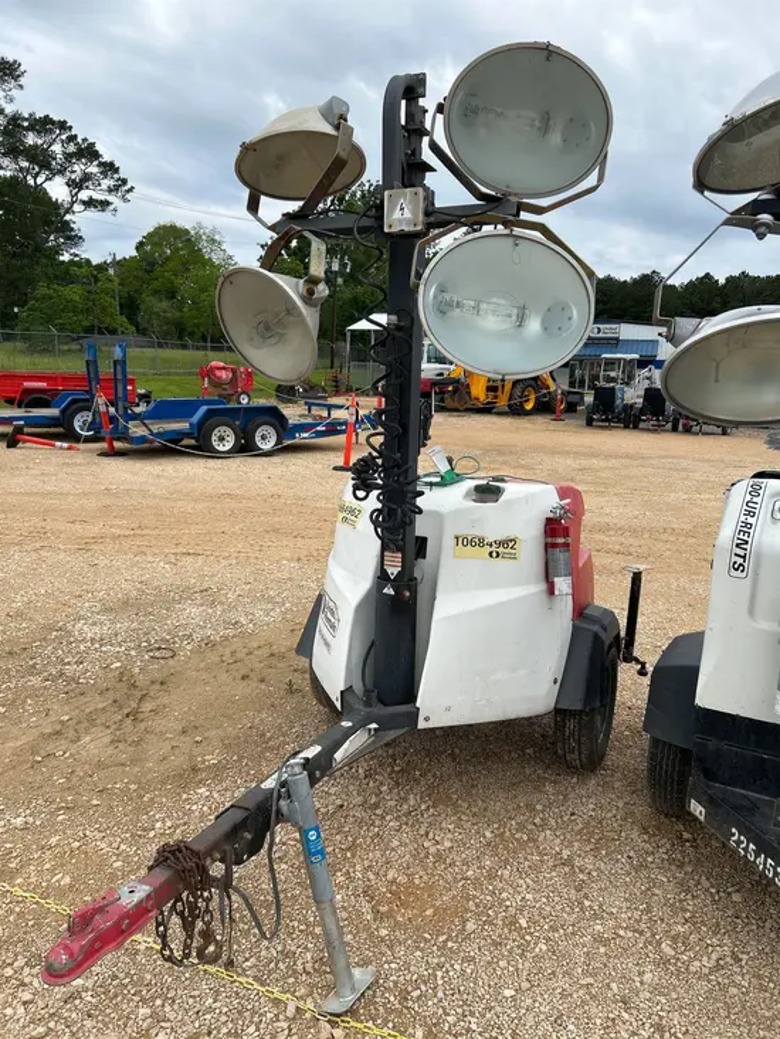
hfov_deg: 53.1
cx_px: 390
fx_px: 781
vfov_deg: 67.3
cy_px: 520
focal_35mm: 26
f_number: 1.5
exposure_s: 1/3704
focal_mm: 5.7
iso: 50
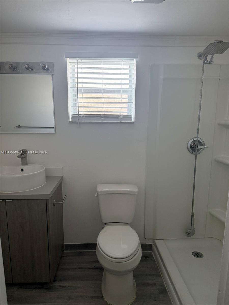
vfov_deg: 71.6
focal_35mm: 24
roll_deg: -0.8
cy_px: 152
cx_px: 114
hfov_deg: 56.8
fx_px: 212
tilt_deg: -9.1
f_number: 1.78
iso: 250
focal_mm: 6.76
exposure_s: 1/60
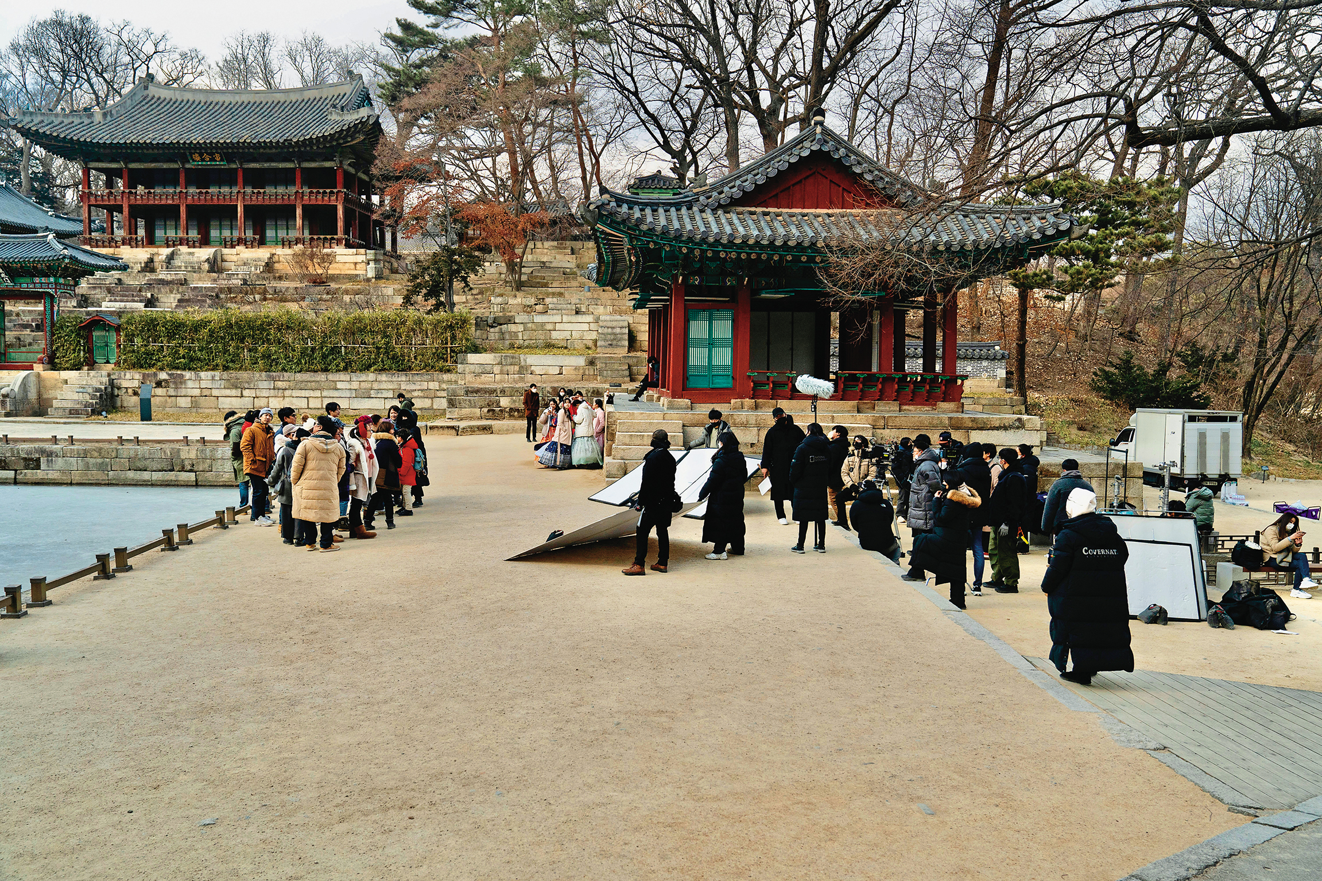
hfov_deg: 63.7
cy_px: 440
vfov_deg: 45.0
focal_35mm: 29
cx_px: 661
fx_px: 1065
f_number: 4.5
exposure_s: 1/250
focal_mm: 29
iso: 400
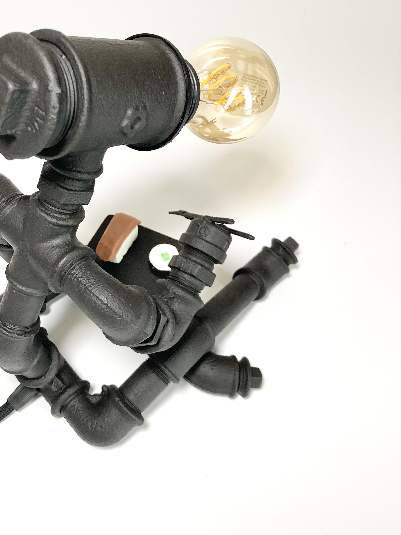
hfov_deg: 36.3
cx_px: 124
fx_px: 602
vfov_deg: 47.5
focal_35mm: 39
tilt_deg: -48.2
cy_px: 208
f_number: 1.8
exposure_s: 1/100
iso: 40
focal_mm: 3.99
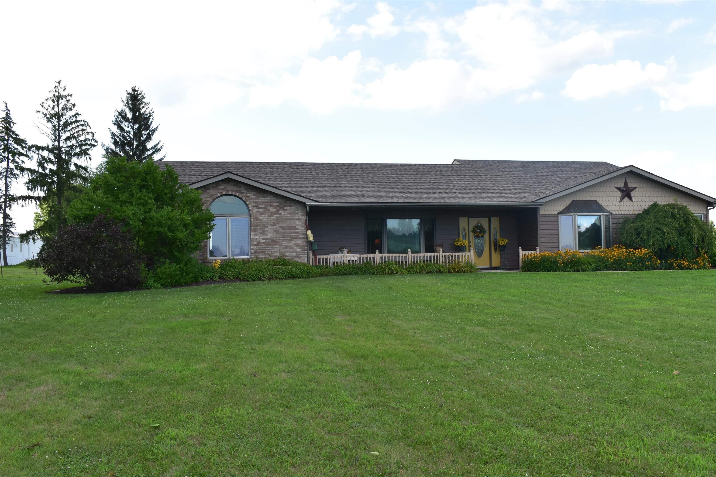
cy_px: 238
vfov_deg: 38.4
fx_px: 686
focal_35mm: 34
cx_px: 358
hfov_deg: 55.1
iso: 400
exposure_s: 1/250
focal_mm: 23
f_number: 10
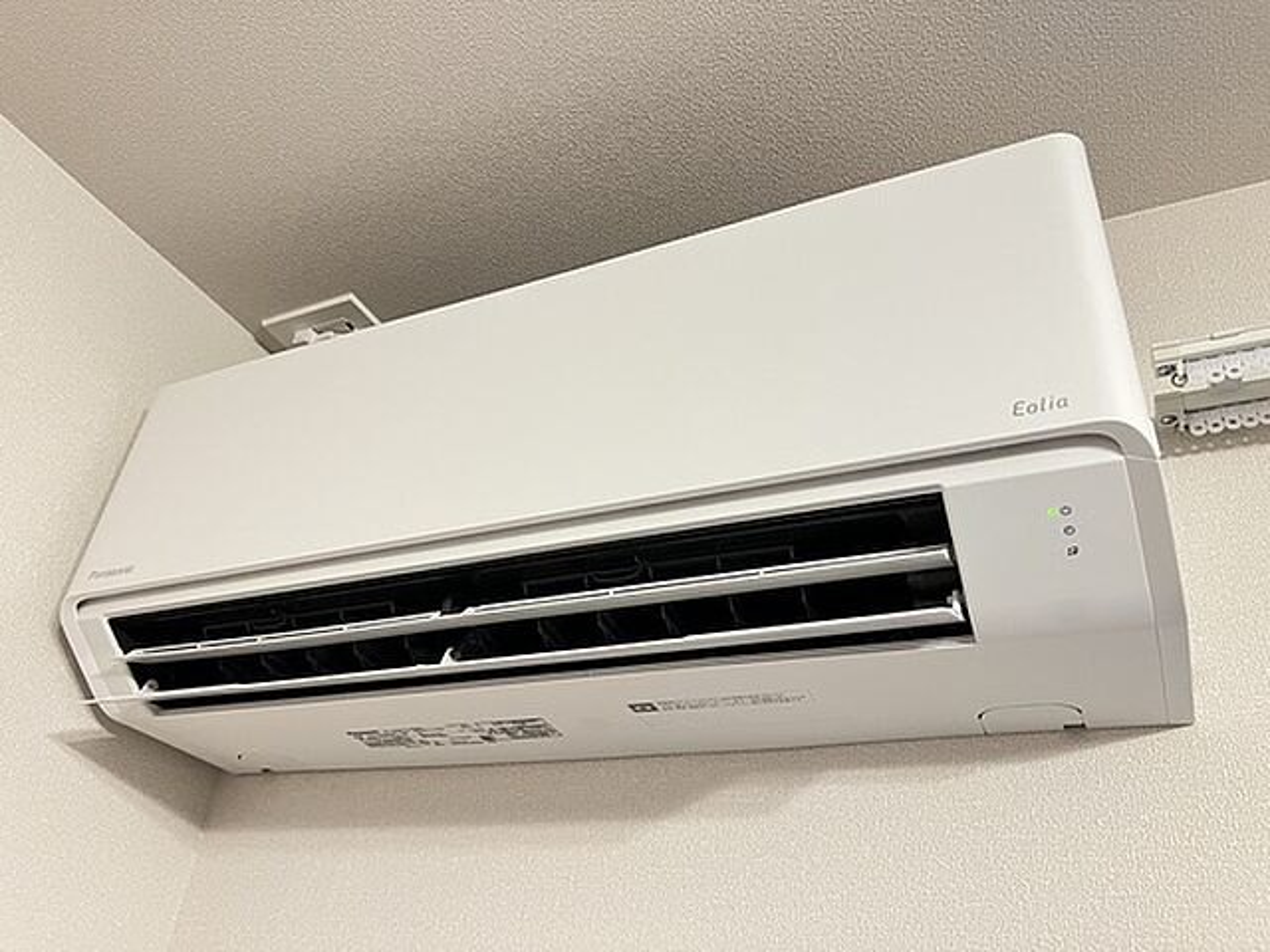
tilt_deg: +32.6
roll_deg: -6.2
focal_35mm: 26
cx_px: 635
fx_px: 954
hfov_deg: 67.3
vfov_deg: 53.1
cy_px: 476
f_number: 1.5
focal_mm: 5.7
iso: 400
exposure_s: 1/40
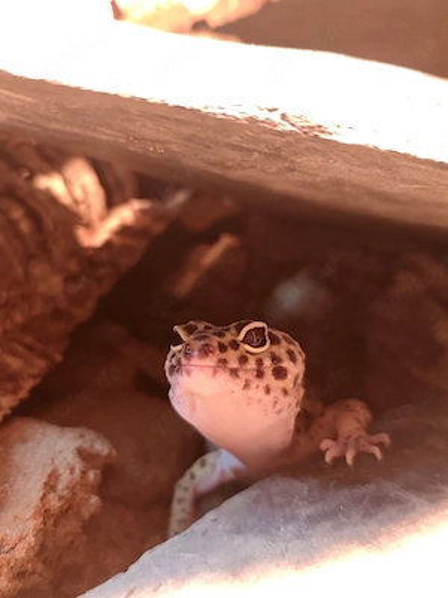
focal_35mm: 40
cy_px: 299
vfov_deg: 46.8
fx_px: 690
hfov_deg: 36.0
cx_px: 224
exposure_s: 1/100
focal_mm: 6.19
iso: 2000
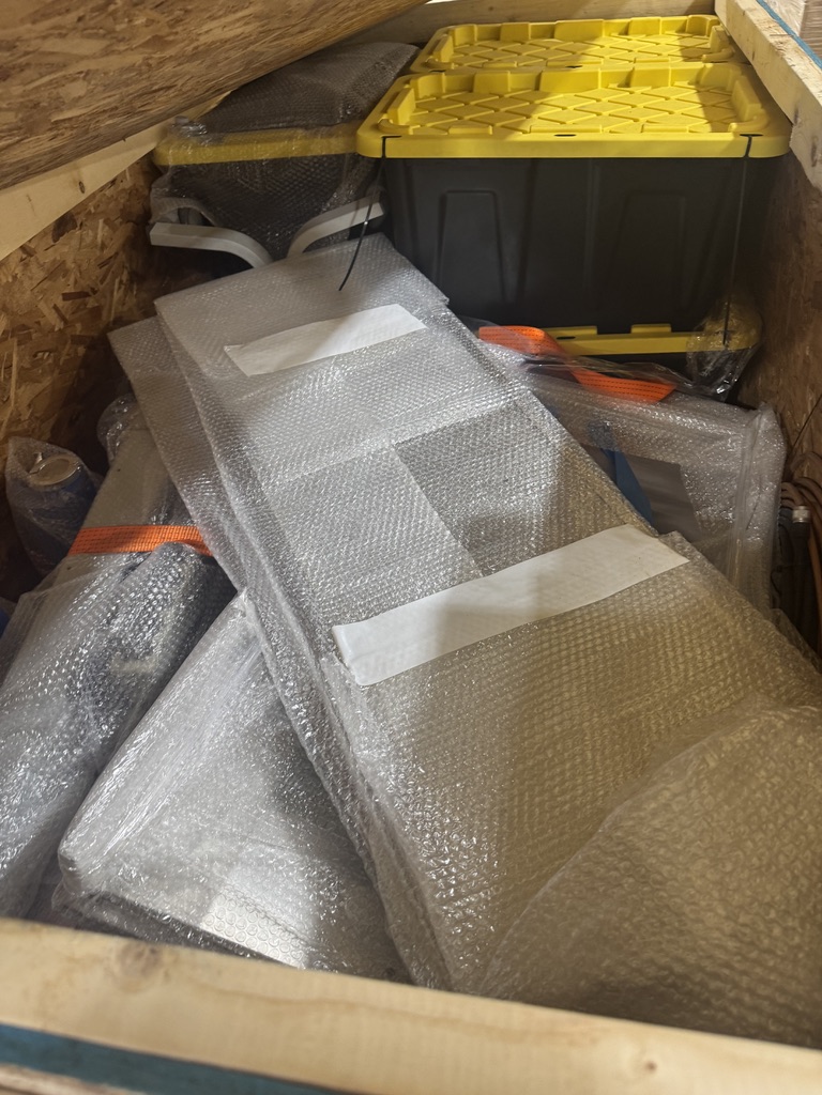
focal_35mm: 24
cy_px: 548
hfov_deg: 56.8
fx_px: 760
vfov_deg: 71.6
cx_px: 411
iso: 160
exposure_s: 1/60
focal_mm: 6.76
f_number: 1.78
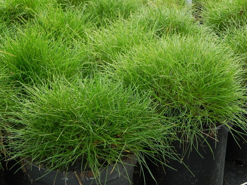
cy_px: 92
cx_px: 124
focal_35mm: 85
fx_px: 606
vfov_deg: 17.4
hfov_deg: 23.0
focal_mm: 15.1
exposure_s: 1/25
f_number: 5
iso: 160
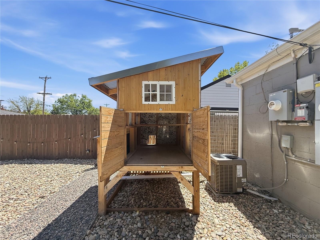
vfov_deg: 85.7
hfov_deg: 102.1
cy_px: 120
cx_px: 160
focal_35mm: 14
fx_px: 129
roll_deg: -1.4
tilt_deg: +2.6
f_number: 2.2
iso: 64
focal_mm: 2.2
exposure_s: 1/901
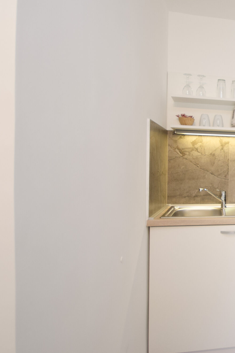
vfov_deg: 65.5
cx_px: 282
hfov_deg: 36.0
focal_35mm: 28
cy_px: 171
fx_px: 274
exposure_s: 1/60
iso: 450
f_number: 4
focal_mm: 10
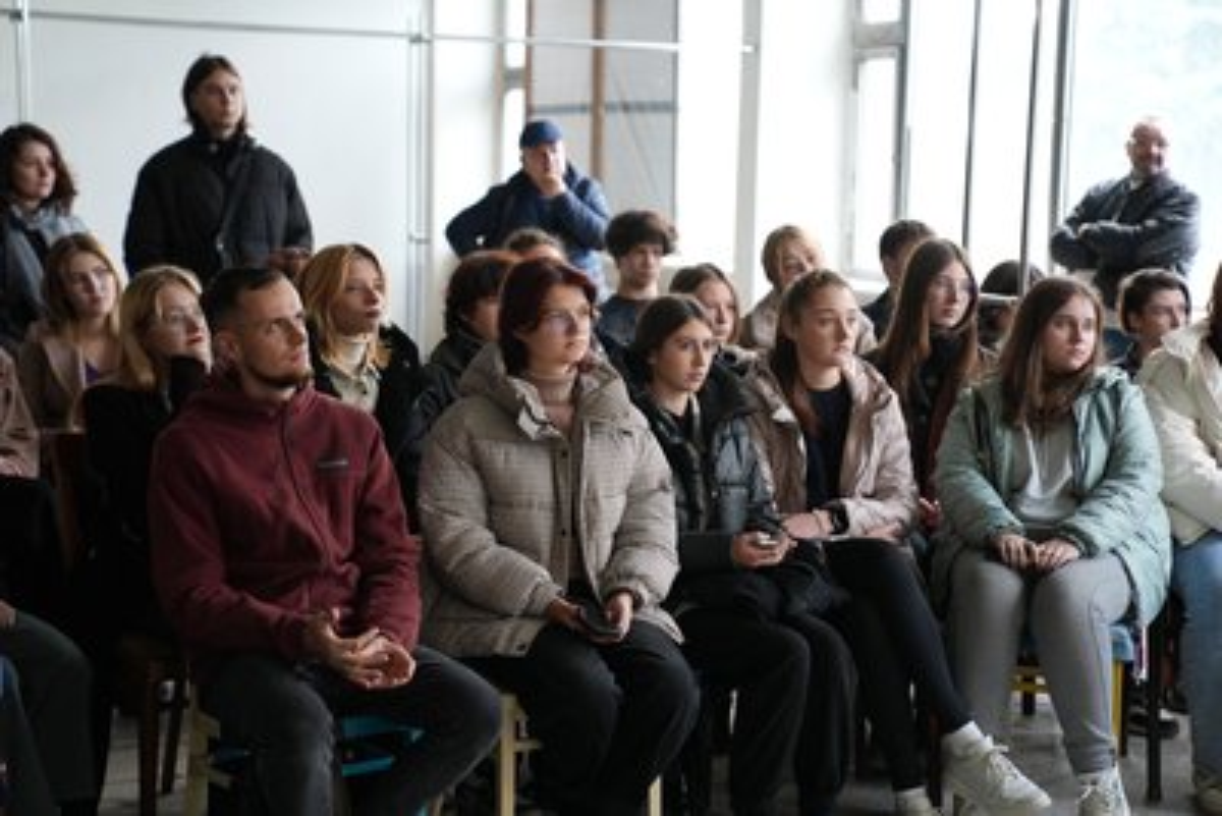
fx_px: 2275
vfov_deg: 20.3
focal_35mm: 67
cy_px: 408
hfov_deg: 30.1
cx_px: 611
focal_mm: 67
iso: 1600
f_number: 2.8
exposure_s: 1/160
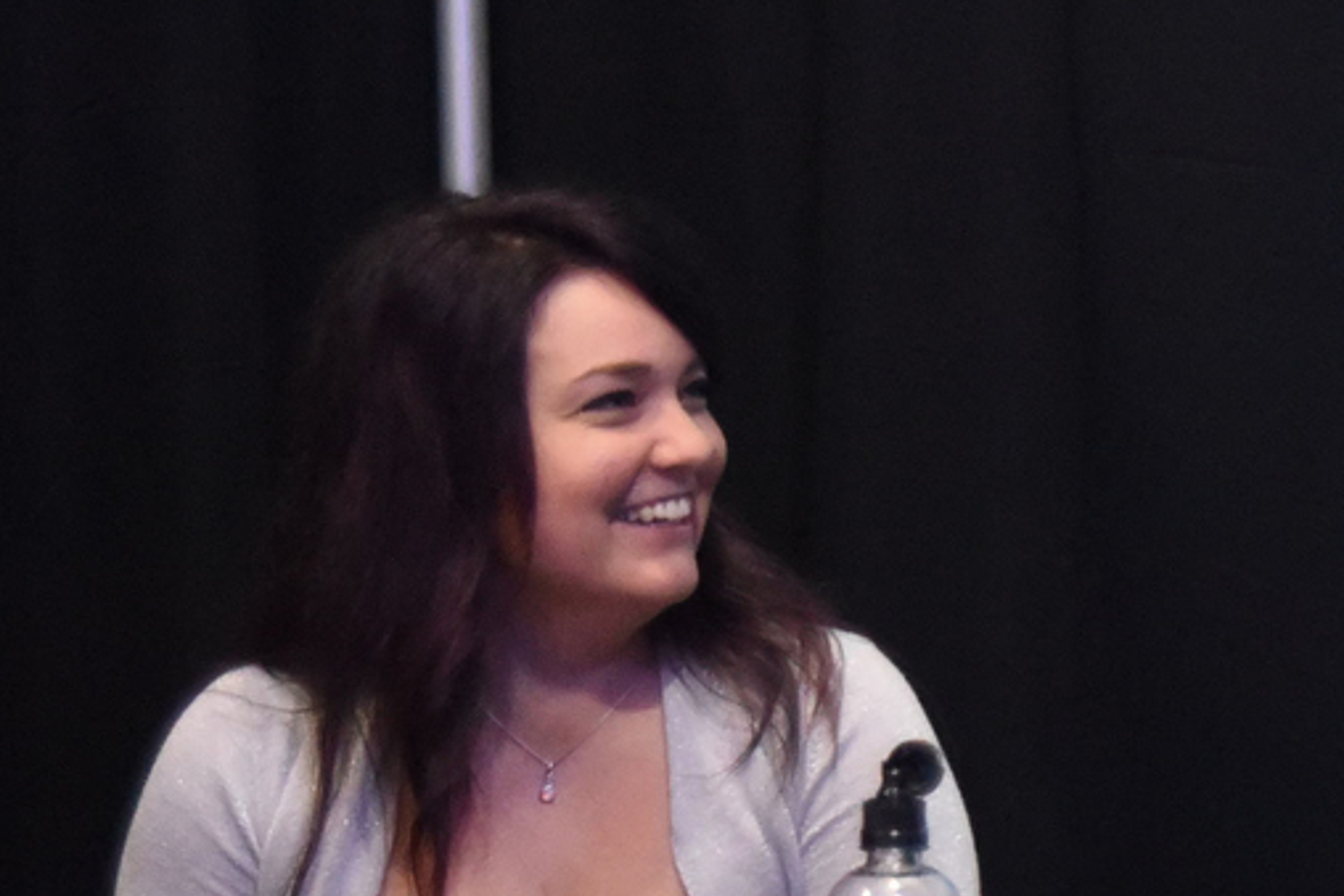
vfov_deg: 6.6
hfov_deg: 9.5
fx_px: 7767
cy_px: 375
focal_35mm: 208
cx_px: 2283
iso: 6400
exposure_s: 1/125
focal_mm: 44
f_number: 2.8
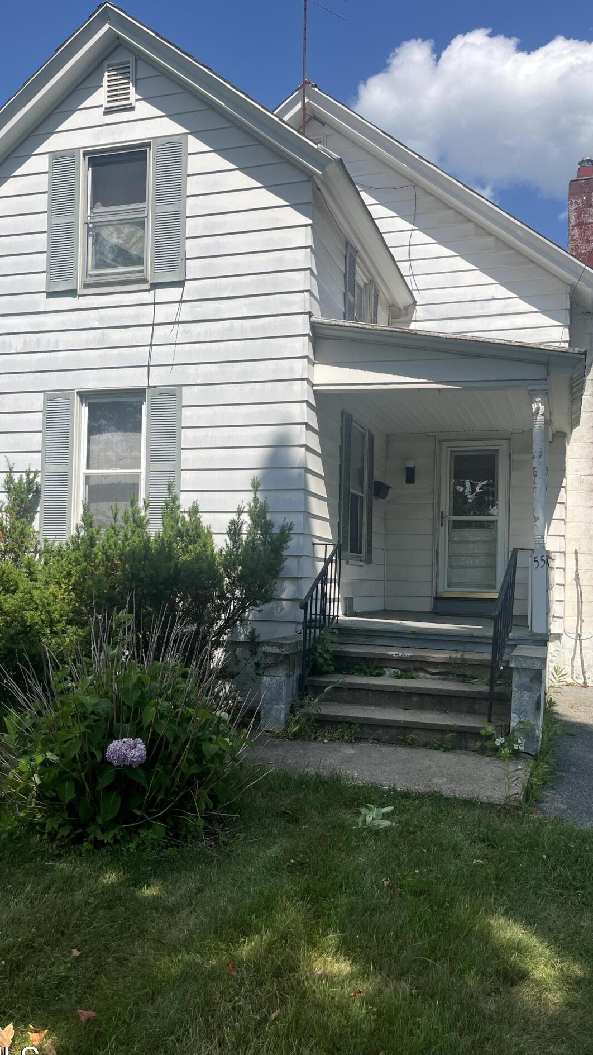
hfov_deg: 38.9
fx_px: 839
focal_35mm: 30
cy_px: 552
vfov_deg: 64.3
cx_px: 293
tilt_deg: +2.0
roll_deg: -1.0
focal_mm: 5.1
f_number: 1.6
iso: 50
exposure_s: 1/3876
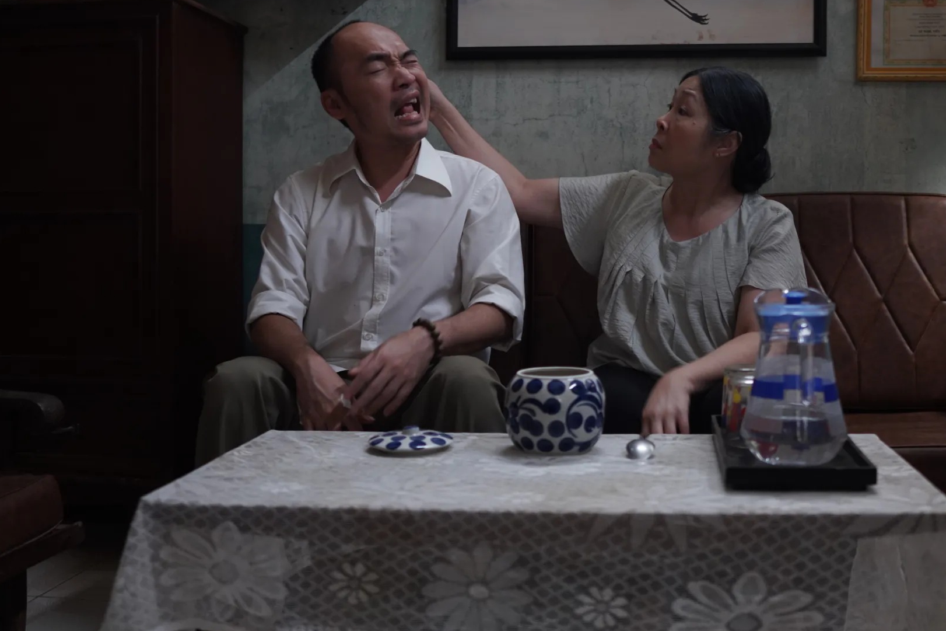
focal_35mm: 37
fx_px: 972
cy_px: 272
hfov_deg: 51.6
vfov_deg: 35.9
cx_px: 553
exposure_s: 1/50
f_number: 1.8
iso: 1250
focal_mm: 24
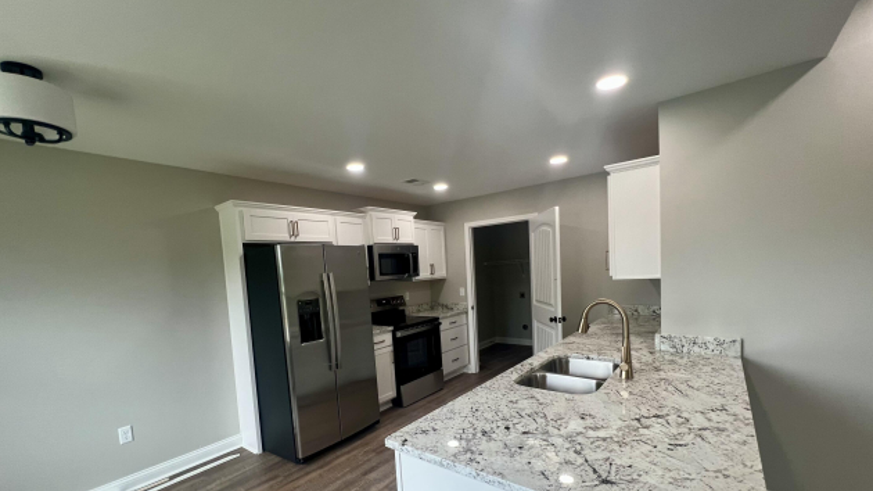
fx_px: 347
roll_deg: +2.9
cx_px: 423
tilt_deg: -2.5
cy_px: 300
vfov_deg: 69.6
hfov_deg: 103.0
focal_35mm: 15
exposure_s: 1/120
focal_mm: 1.57
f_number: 1.8
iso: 125
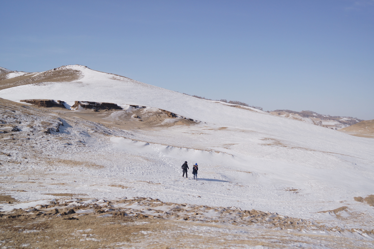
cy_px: 124
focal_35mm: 36
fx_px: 374
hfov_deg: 53.1
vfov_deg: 36.9
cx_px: 187
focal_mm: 24
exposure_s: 1/3200
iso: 200
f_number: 4.5
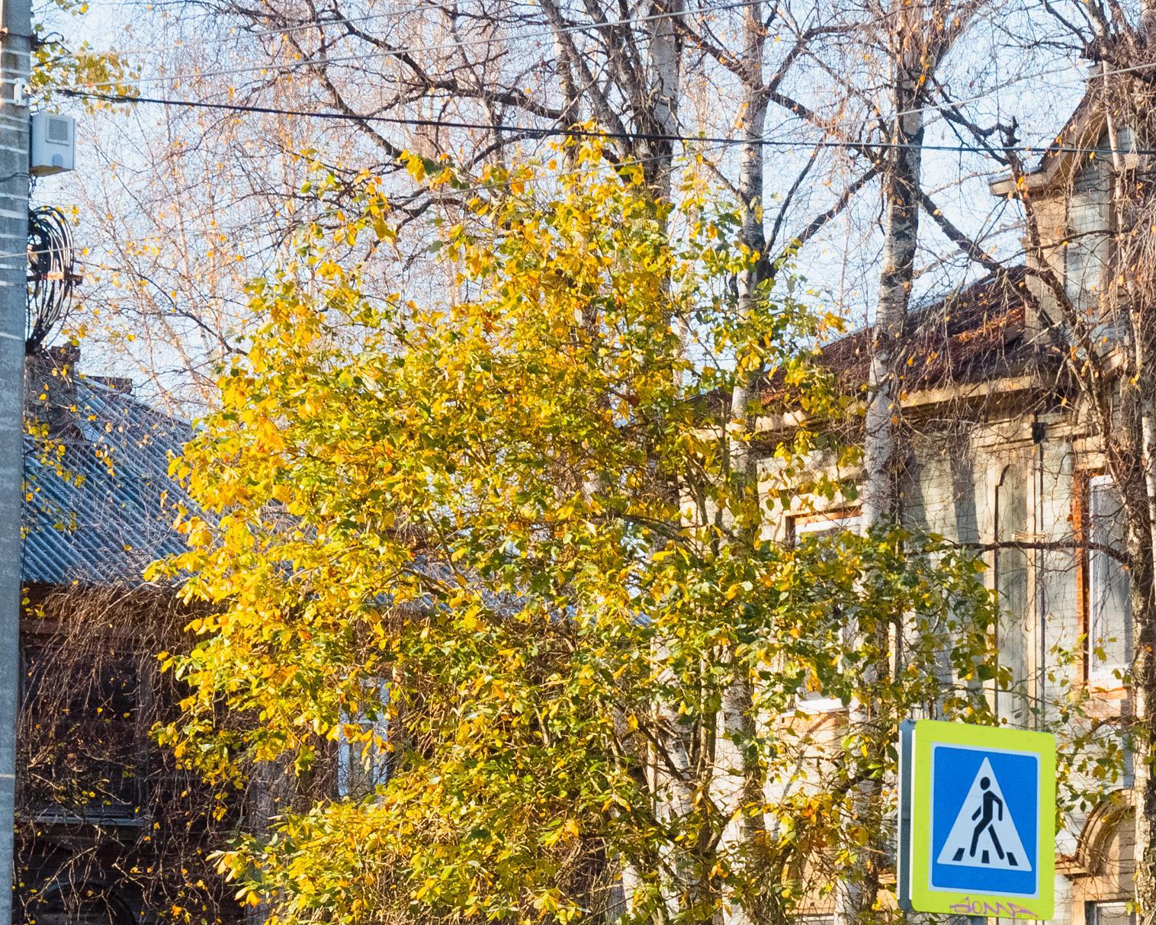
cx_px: 1219
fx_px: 4893
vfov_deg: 10.8
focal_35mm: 143
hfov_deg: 13.3
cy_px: 721
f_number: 6.3
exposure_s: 1/1600
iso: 1000
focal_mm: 66
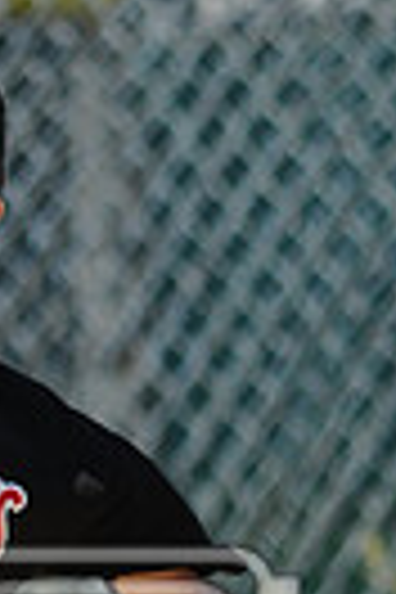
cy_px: 756
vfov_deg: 1.0
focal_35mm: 1978
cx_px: -362
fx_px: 32634
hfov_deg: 0.7
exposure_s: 1/2500
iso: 400
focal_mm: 300
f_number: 4
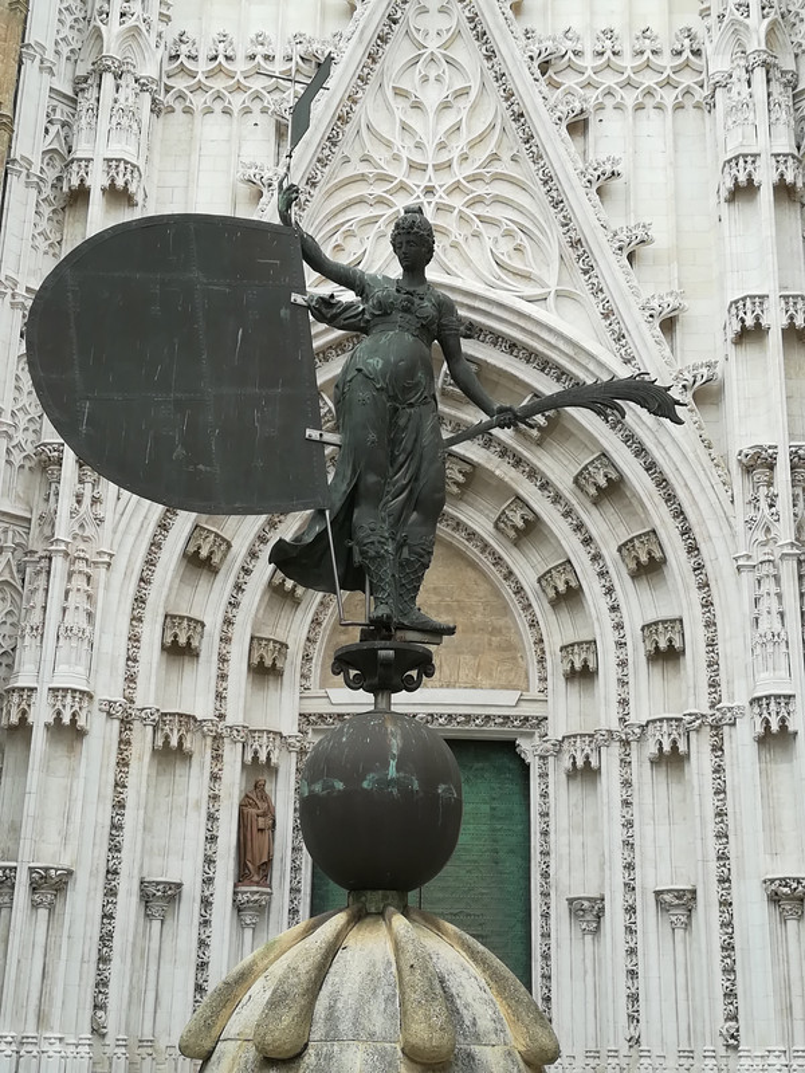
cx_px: 402
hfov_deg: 31.5
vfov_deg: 41.2
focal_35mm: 46
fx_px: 1426
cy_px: 536
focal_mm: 3.83
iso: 50
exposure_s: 1/283
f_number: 2.2
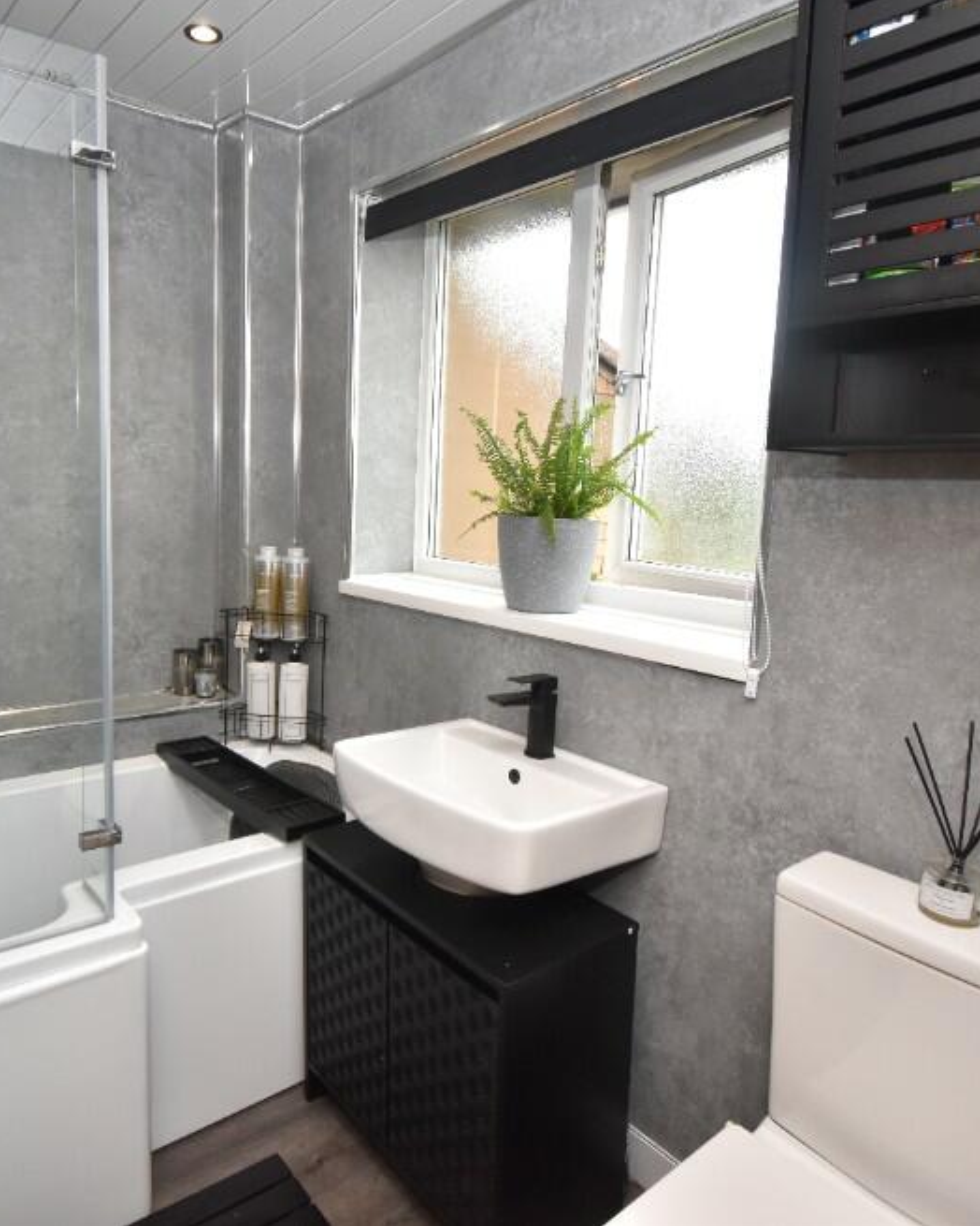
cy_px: 589
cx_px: 368
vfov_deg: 75.0
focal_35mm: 22
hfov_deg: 62.3
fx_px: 798
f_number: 4.5
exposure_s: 1/160
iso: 800
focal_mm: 10
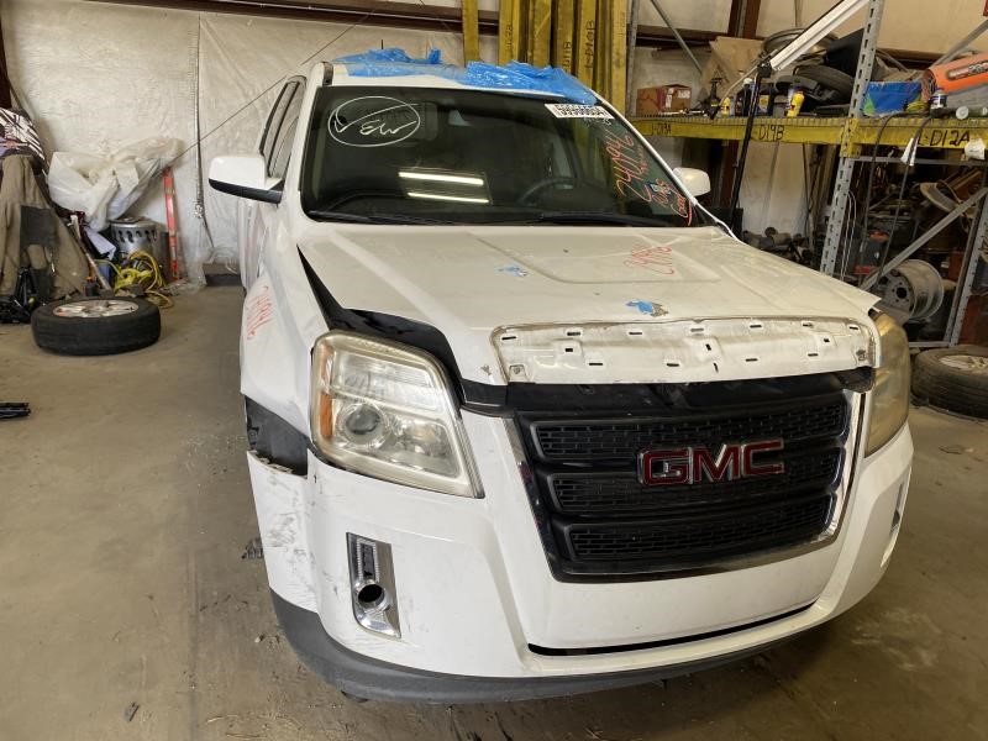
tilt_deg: -17.5
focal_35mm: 26
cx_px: 494
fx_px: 742
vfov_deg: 53.1
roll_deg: -2.3
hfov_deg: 67.3
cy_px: 370
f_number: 1.8
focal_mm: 4.25
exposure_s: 1/122
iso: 50
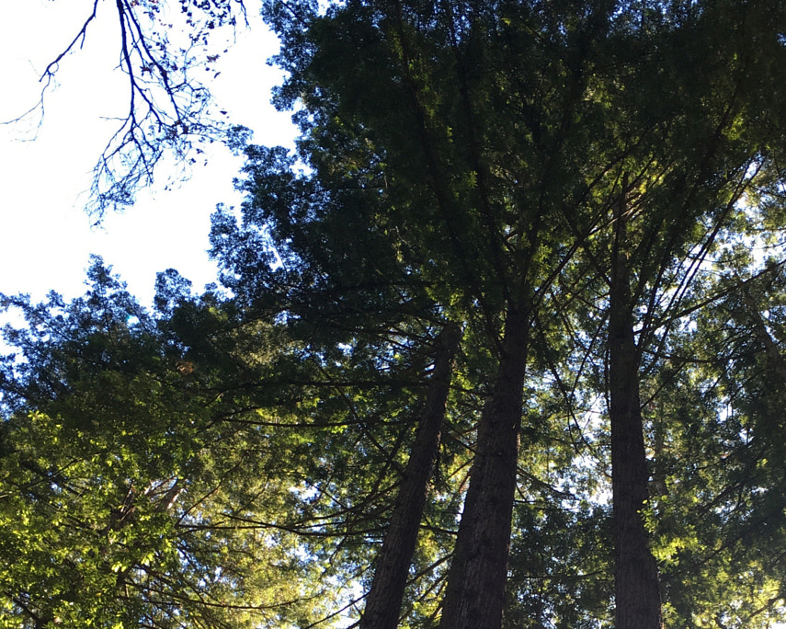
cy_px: 615
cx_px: 538
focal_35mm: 53
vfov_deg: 27.2
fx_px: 1233
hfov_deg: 34.9
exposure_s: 1/120
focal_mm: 4.15
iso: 25
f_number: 2.2
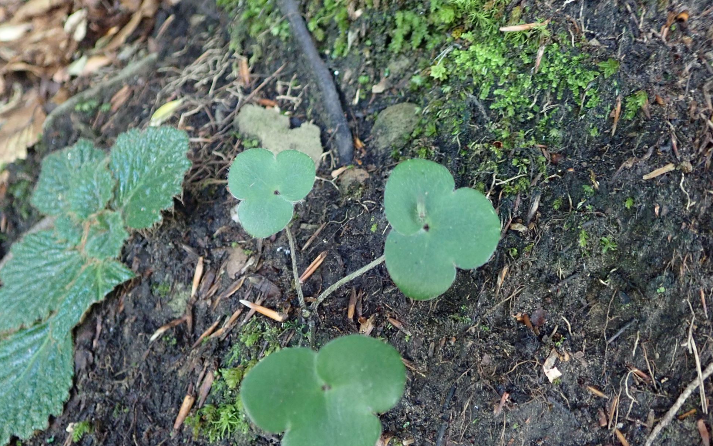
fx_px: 641
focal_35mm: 33
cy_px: 272
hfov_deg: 58.1
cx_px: 349
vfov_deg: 38.2
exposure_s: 1/25
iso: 800
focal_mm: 5.5
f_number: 2.3
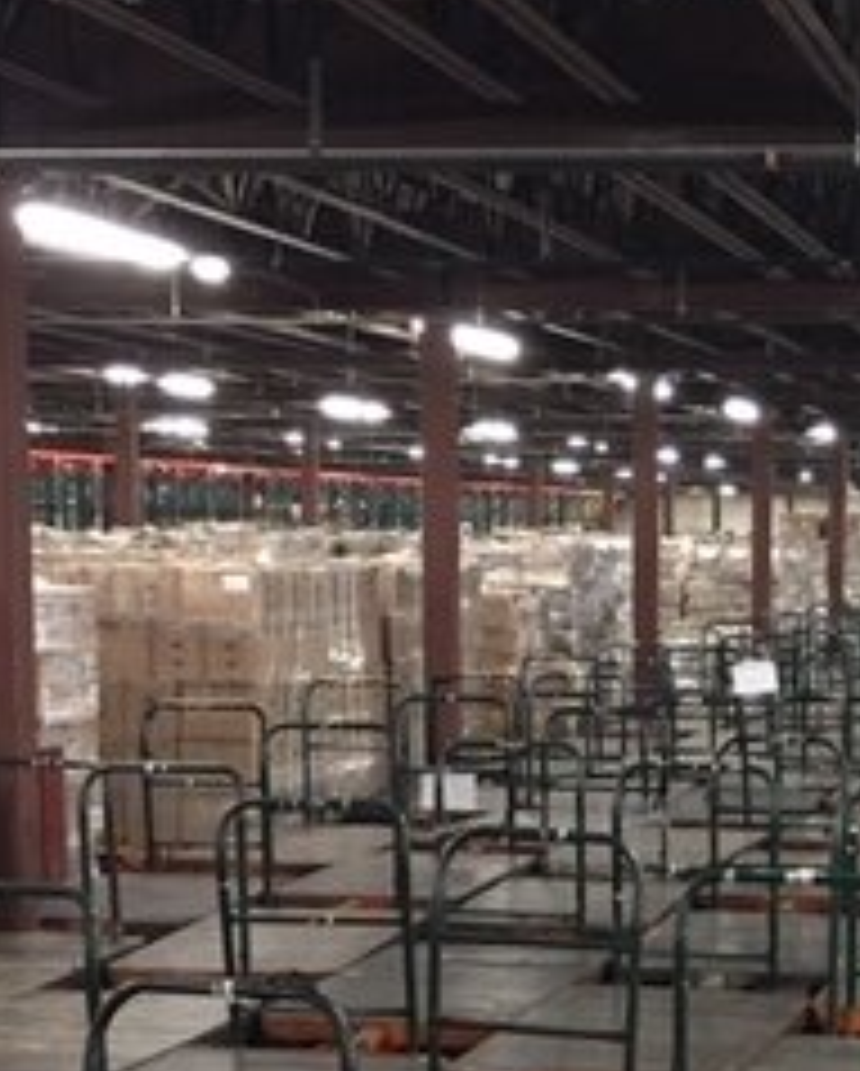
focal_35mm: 76
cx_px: 837
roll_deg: -0.4
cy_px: 873
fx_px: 2413
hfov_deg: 19.7
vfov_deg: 24.6
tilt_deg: -6.2
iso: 80
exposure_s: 1/8
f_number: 2.2
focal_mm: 4.15
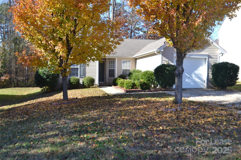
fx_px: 211
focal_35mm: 32
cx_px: 120
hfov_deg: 59.5
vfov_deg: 41.7
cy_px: 80
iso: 100
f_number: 5.6
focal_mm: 21
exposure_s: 1/125
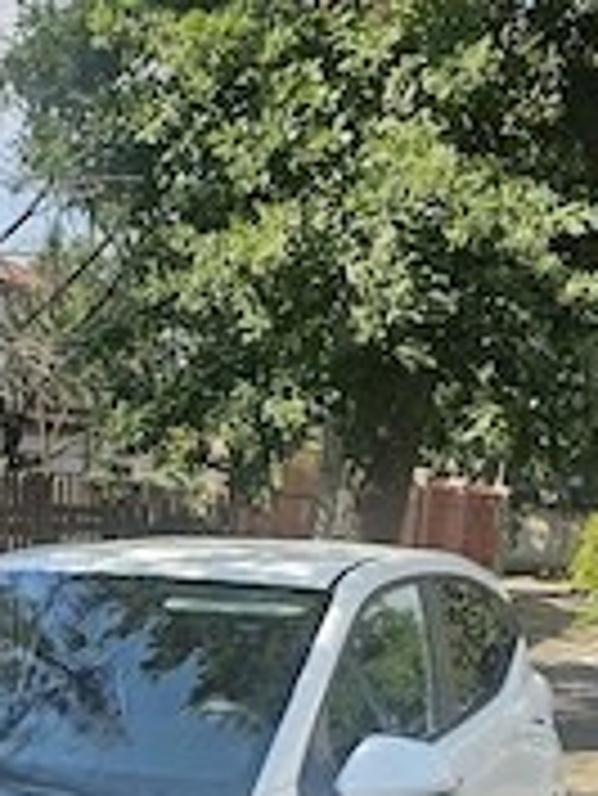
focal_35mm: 52
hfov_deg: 27.6
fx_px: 1196
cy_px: 895
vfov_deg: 32.1
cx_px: 130
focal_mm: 6.3
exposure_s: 1/301
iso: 10
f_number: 1.7
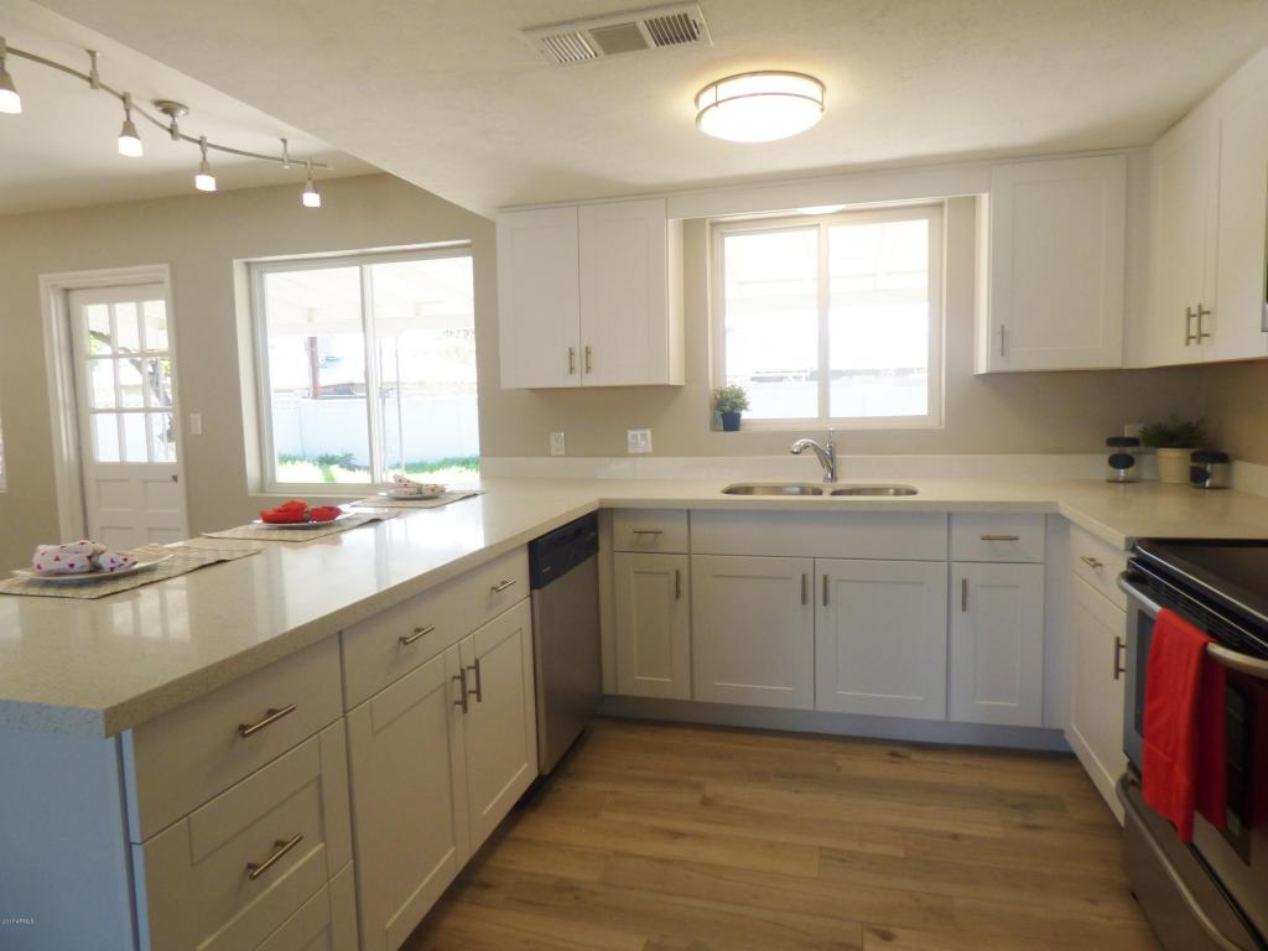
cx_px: 634
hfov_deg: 81.7
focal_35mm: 20
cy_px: 476
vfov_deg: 66.0
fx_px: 733
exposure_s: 1/125
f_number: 2.8
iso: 100
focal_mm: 3.58
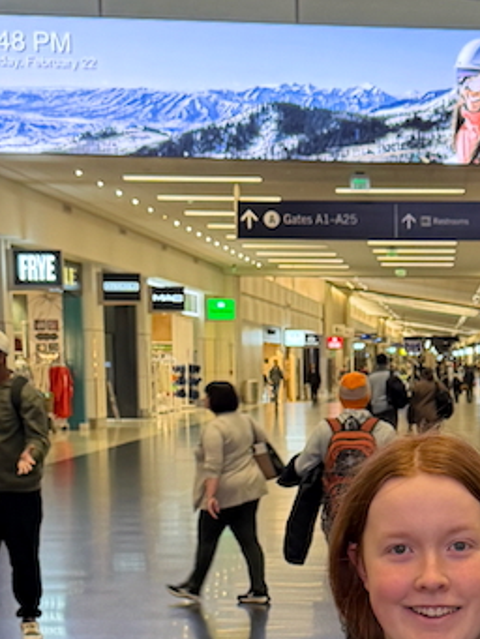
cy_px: 590
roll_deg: -0.1
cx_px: 441
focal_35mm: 90
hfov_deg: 16.2
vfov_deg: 21.2
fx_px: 1663
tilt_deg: -8.2
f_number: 1.78
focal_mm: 6.76
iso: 200
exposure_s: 1/60
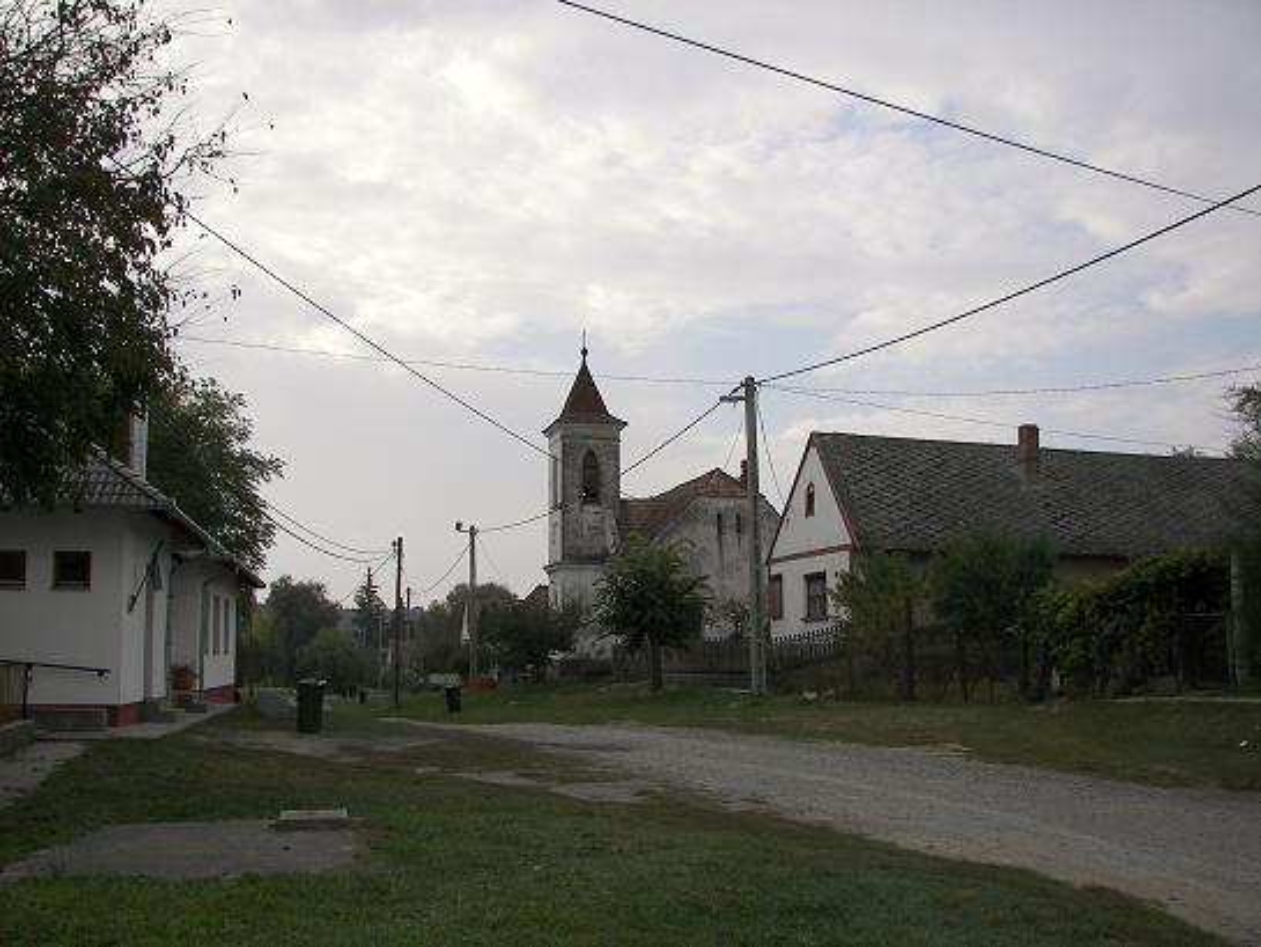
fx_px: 1312
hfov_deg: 51.3
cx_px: 630
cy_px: 474
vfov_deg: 39.7
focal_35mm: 36
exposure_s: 1/500
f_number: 2.8
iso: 50
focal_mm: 6
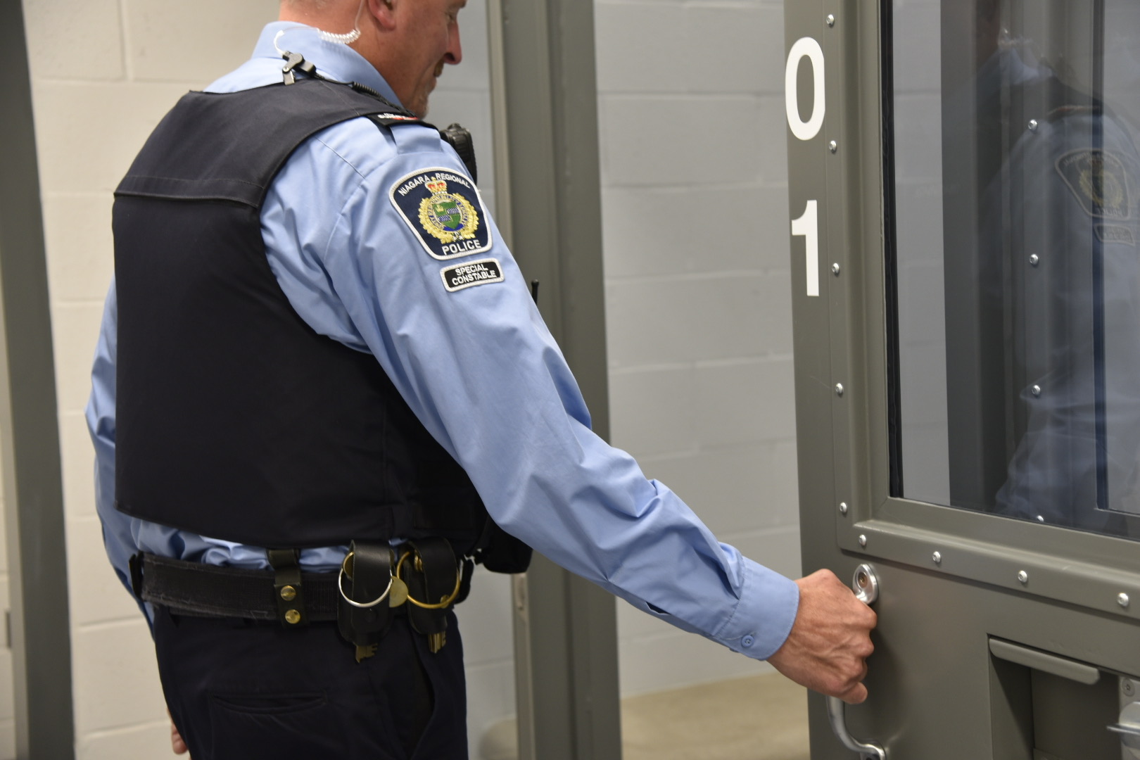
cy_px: 380
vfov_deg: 26.0
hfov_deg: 38.2
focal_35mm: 52
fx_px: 1647
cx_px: 570
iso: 500
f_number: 4
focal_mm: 52
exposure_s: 1/60
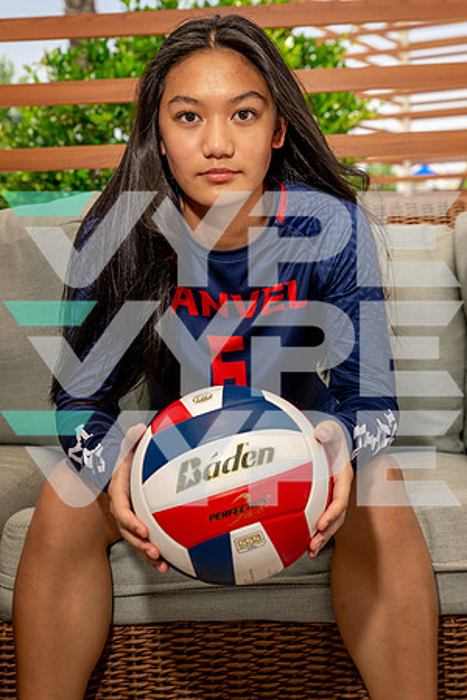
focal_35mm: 52
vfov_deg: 38.2
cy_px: 350
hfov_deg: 26.0
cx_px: 234
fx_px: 1012
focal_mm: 52
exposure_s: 1/125
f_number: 5.6
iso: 100
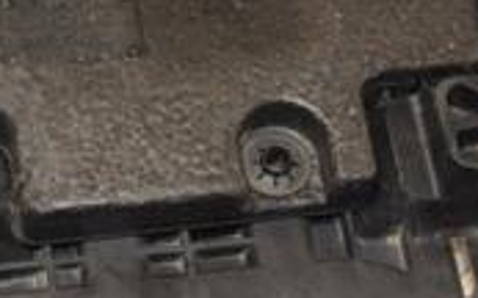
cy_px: 193
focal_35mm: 127
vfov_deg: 10.3
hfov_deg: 16.4
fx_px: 1654
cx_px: 155
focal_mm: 24
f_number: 6.3
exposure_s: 1/200
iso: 800
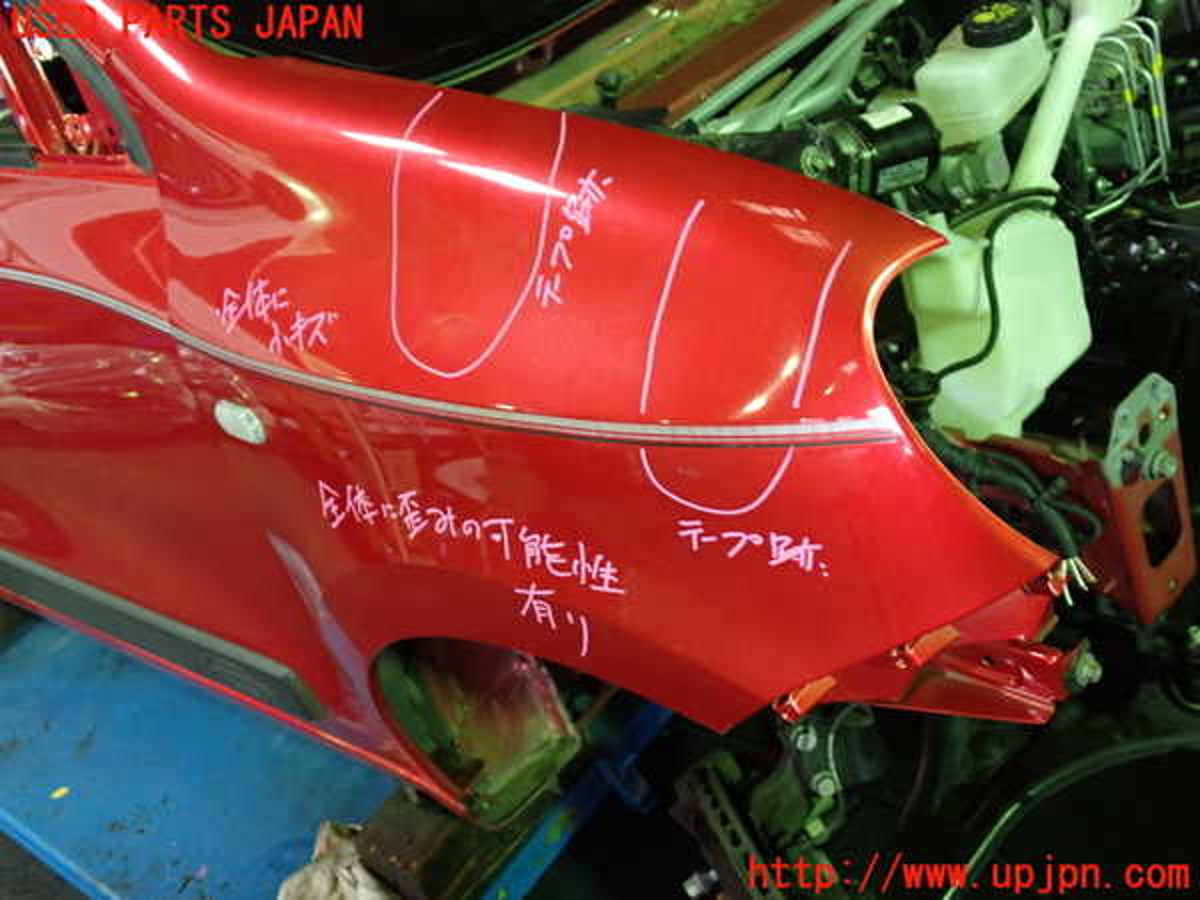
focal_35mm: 38
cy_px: 450
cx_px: 600
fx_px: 1317
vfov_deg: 37.7
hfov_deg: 49.0
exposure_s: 1/30
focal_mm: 6.83
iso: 800
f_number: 2.7
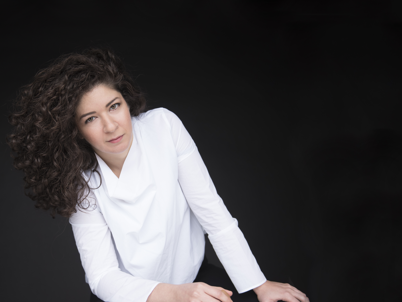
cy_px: 170
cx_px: 130
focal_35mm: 47
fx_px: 546
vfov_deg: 30.8
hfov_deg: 39.9
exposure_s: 1/200
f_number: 2.8
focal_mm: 35
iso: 200
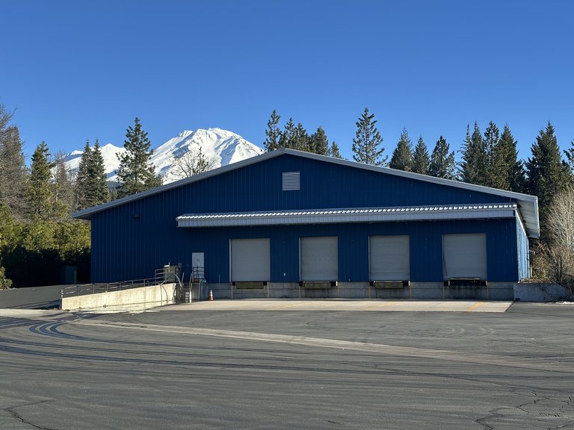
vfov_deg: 30.3
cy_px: 215
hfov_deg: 39.7
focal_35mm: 48
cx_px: 287
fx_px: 796
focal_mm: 6.86
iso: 64
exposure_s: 1/2070
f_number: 1.78
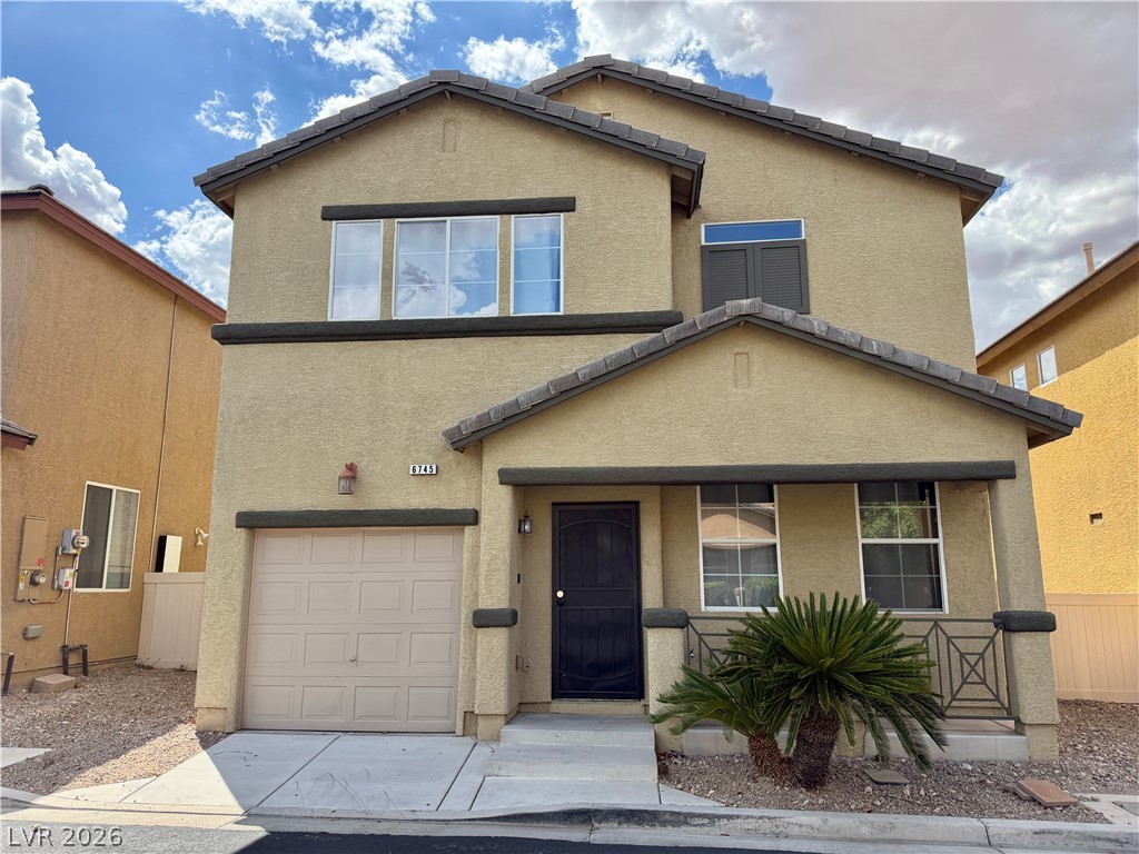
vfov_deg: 56.8
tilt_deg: +11.1
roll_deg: +0.0
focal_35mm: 24
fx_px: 790
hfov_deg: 71.6
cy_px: 427
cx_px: 570
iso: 100
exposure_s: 1/3425
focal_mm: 6.76
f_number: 1.78
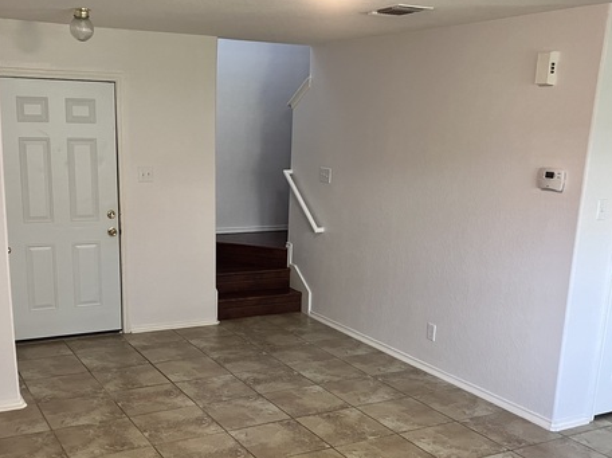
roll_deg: -1.4
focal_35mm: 41
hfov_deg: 45.8
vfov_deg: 34.6
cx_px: 284
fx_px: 724
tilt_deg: -15.3
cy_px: 318
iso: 160
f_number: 1.8
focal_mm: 3.99
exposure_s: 1/60
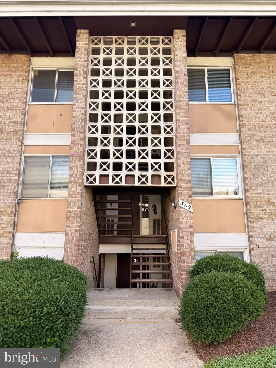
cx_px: 138
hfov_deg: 56.8
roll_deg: -0.8
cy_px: 184
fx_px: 255
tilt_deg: +13.3
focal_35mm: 24
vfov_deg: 71.6
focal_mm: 6.76
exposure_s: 1/715
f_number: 1.78
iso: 80
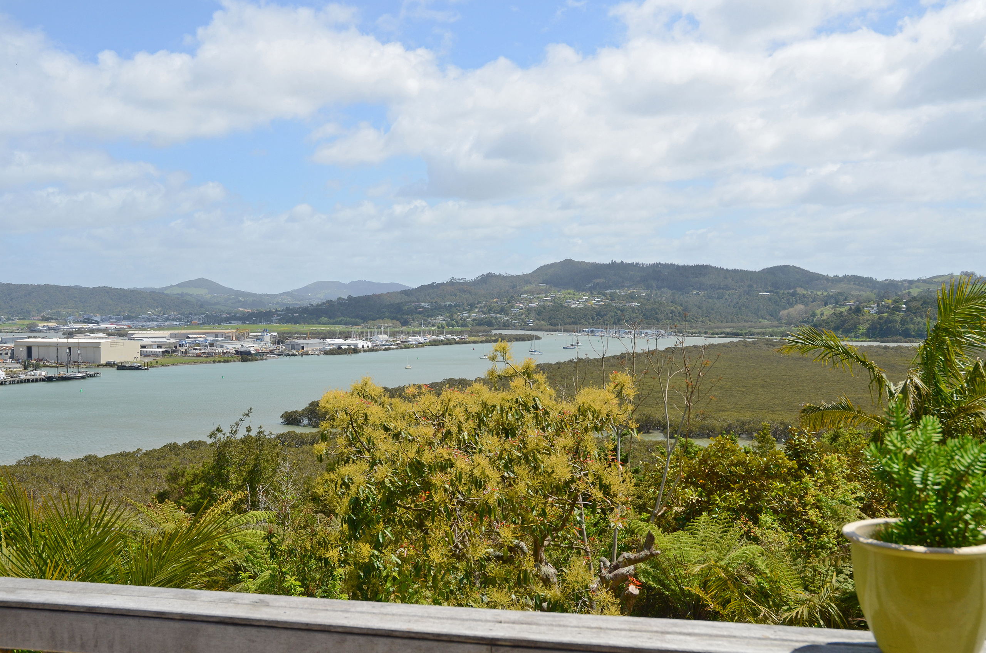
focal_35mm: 38
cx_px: 493
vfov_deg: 35.3
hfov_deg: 51.4
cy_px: 326
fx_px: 1025
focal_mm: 25
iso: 200
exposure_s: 1/640
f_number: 7.1
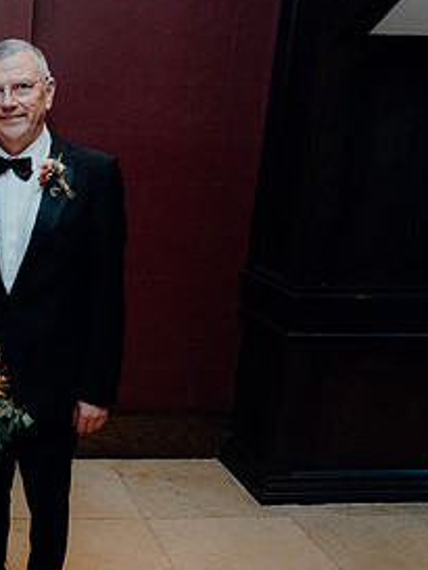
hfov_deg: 26.3
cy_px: 323
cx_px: -92
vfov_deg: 38.8
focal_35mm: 49
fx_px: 807
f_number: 3.5
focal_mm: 24
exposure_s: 1/160
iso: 3200
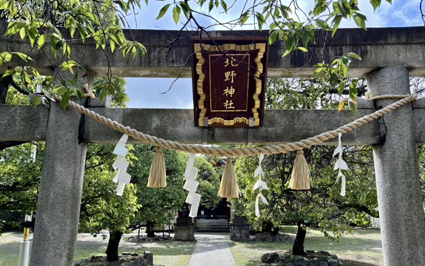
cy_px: 160
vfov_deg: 44.3
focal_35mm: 28
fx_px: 324
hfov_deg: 66.5
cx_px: 213
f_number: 1.6
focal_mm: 5.96
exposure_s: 1/811
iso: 50
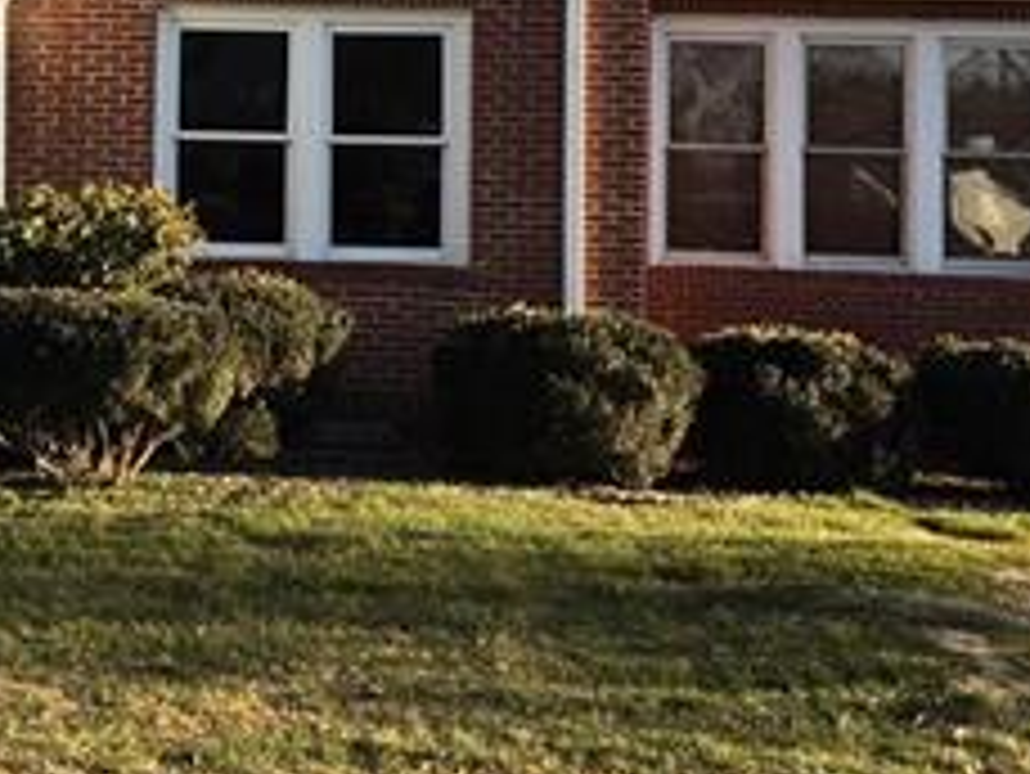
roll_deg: -1.3
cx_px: -49
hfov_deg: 22.9
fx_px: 2411
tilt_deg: +4.0
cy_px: -27
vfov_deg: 17.7
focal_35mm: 81
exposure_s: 1/530
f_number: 2.2
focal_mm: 4.15
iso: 25
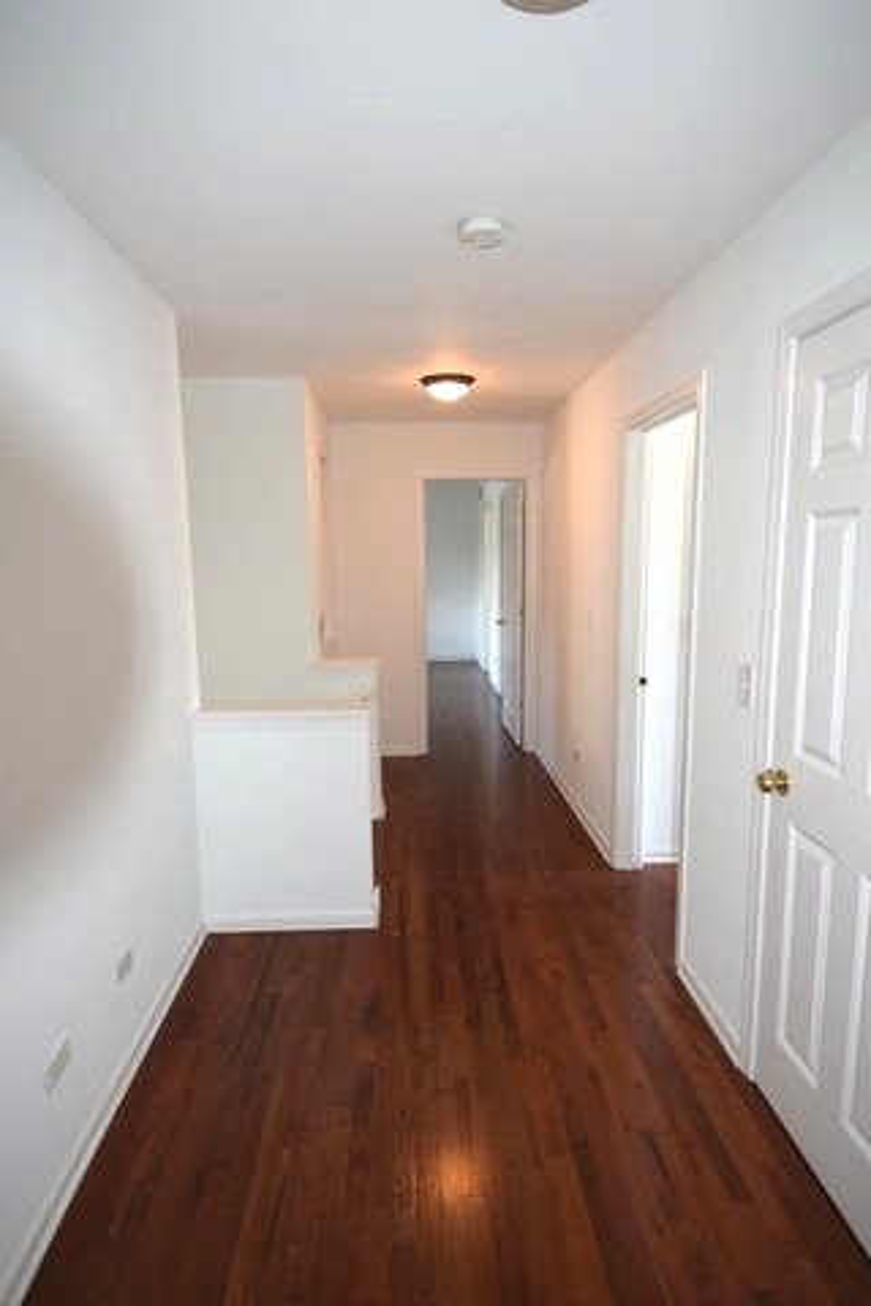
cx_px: 436
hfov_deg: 63.2
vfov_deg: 85.4
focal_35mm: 20
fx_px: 708
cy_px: 653
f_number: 4
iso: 800
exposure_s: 1/60
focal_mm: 13
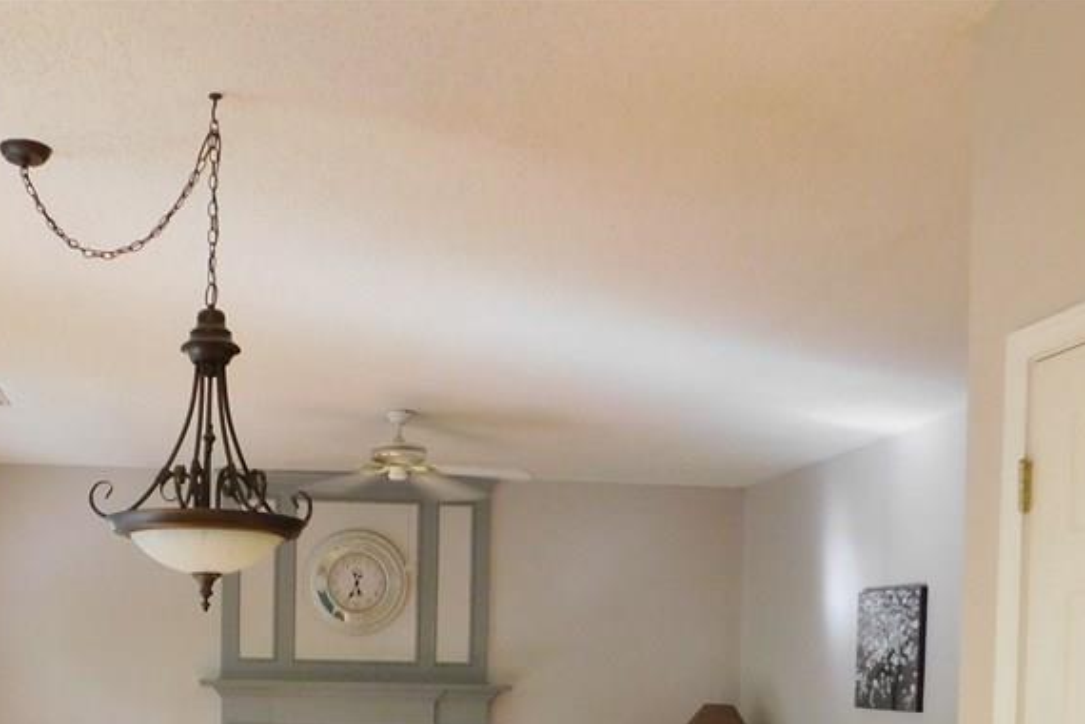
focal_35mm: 43
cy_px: 728
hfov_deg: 44.4
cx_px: 314
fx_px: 1296
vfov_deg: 29.1
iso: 400
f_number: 3
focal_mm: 4
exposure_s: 1/25
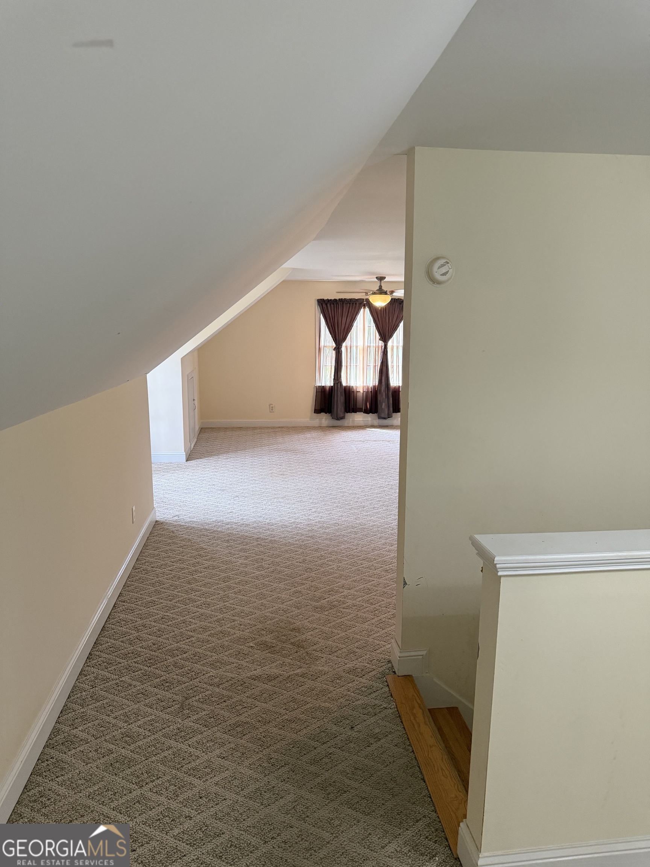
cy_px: 434
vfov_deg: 71.6
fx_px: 601
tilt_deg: -8.9
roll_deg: -1.2
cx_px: 325
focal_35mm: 24
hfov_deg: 56.8
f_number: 1.78
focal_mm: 6.76
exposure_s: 1/60
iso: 500
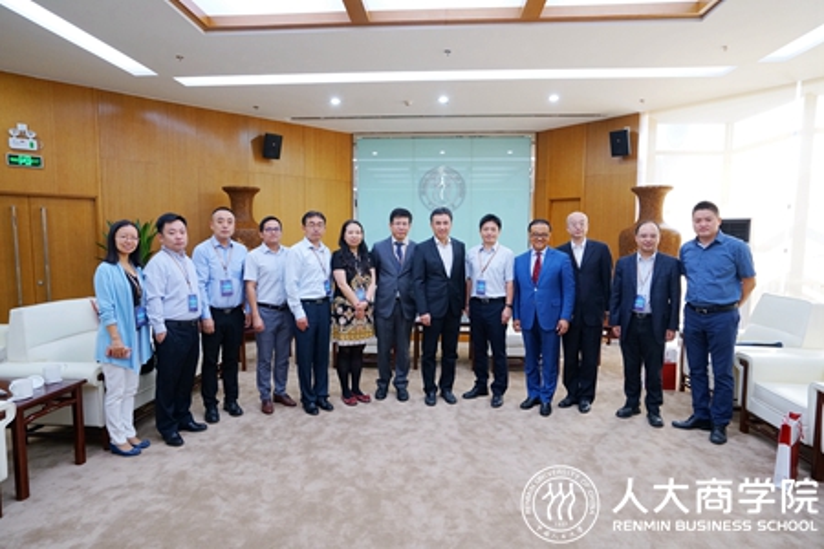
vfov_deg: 61.9
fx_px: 458
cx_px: 412
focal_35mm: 20
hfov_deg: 84.0
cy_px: 274
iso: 2000
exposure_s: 1/50
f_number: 6.3
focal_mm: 20
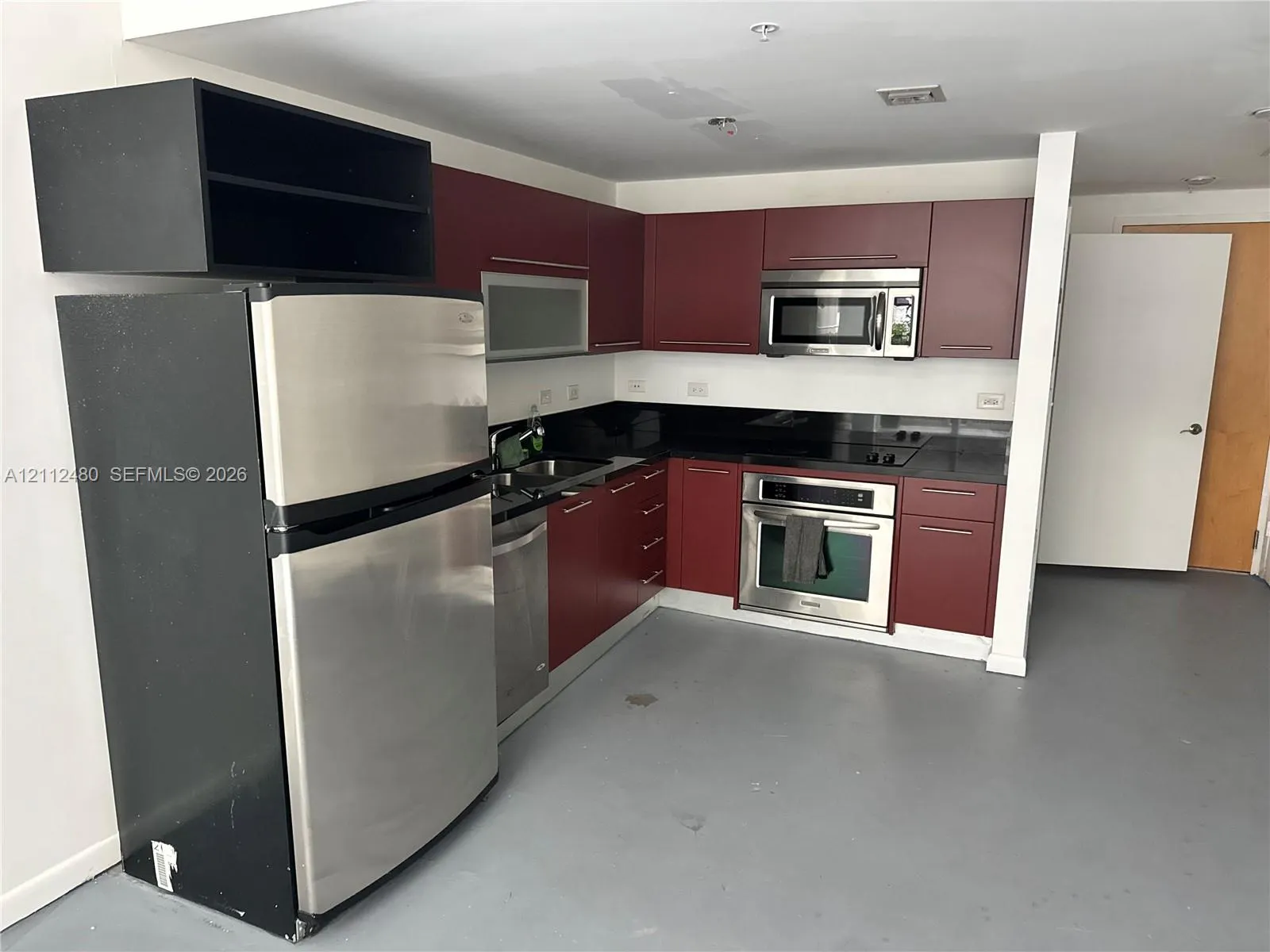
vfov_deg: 56.8
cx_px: 635
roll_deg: -1.0
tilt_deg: -12.7
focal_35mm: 24
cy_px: 476
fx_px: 881
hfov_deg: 71.6
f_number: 1.78
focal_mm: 6.76
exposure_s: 1/54
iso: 800
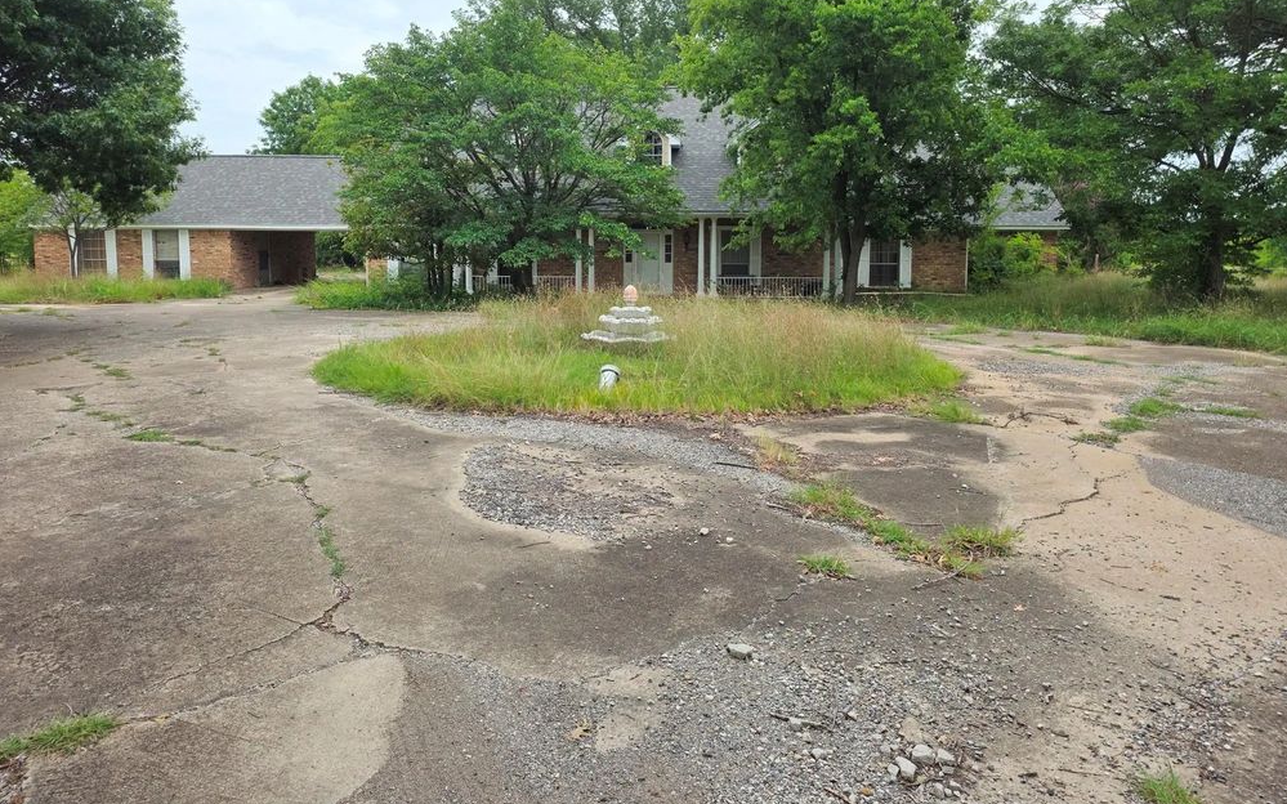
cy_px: 314
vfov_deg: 48.9
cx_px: 636
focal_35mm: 25
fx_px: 877
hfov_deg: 72.6
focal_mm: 6.25
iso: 80
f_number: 1.7
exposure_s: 1/3540
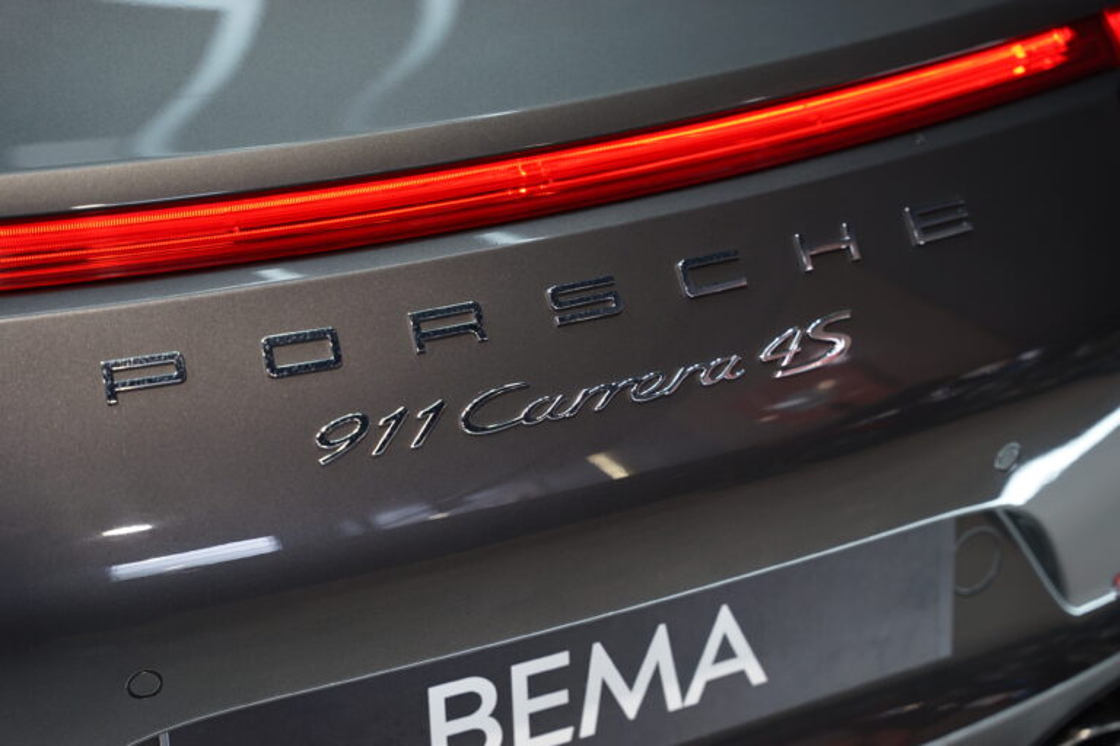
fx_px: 2178
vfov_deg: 19.5
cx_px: 560
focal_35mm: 70
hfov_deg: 28.8
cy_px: 373
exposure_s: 1/80
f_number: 2.8
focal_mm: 70
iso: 500
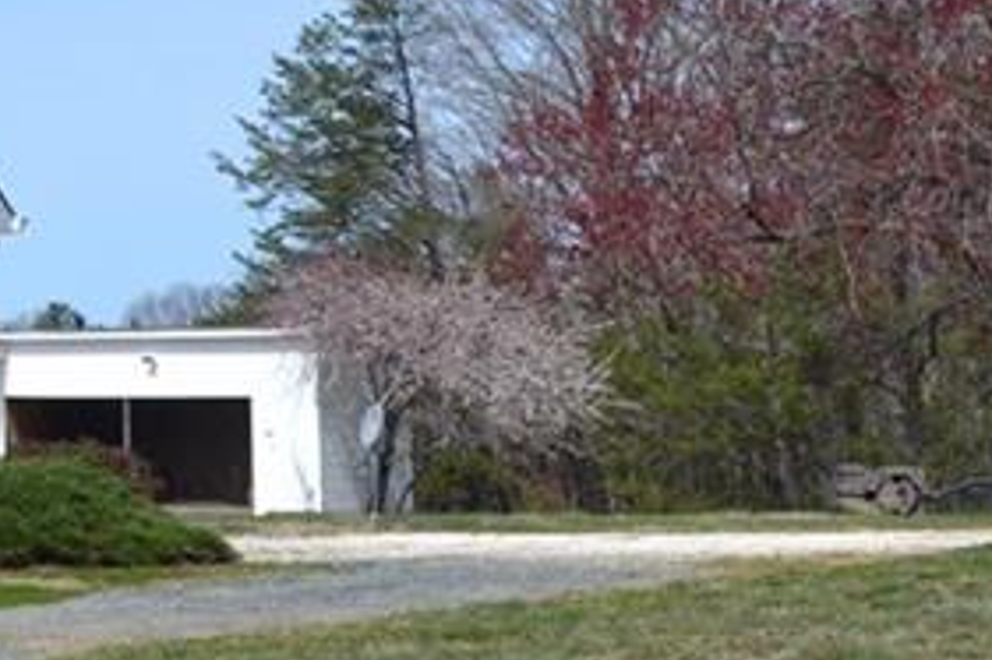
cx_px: -491
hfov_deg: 14.6
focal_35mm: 131
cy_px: -81
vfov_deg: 10.3
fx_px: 3608
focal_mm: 24
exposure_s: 1/250
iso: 100
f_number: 8
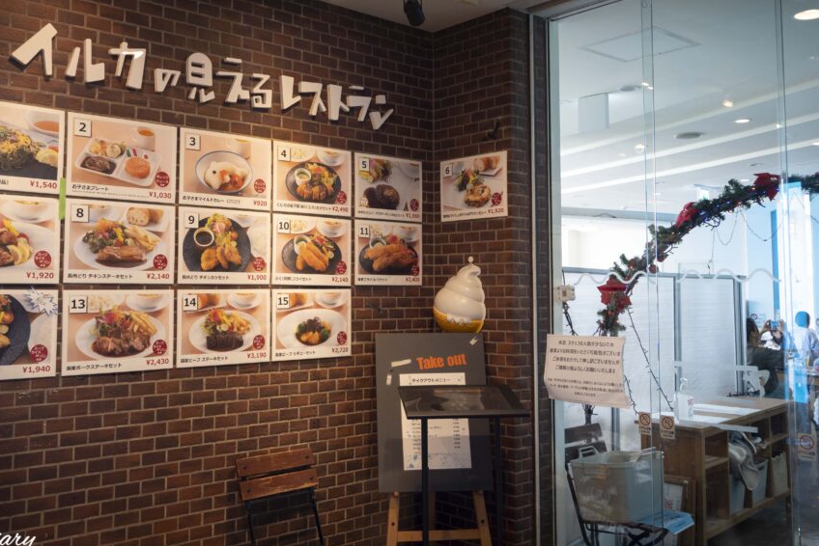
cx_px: 378
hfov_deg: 54.4
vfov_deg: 37.8
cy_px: 236
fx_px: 796
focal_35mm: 35
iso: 1600
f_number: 4
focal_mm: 29
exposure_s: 1/160
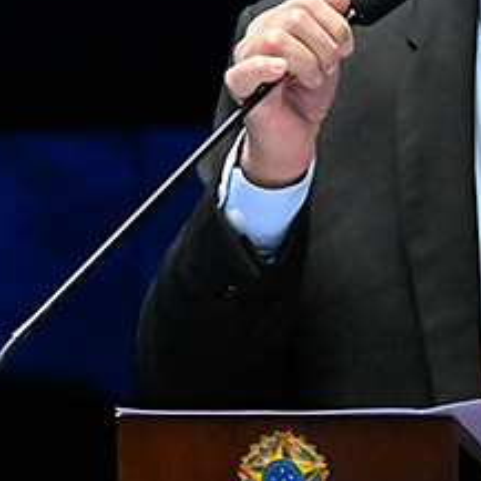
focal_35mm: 673
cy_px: -42
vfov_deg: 2.6
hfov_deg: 2.6
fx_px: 10580
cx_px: 827
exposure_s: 1/120
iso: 6400
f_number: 7.1
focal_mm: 200
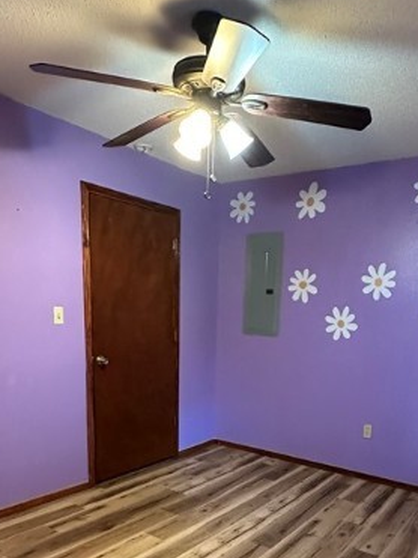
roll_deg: -3.3
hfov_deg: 47.7
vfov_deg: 59.5
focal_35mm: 29
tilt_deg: -8.9
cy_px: 393
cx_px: 265
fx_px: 467
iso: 800
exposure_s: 1/60
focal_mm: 2.22
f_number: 2.2
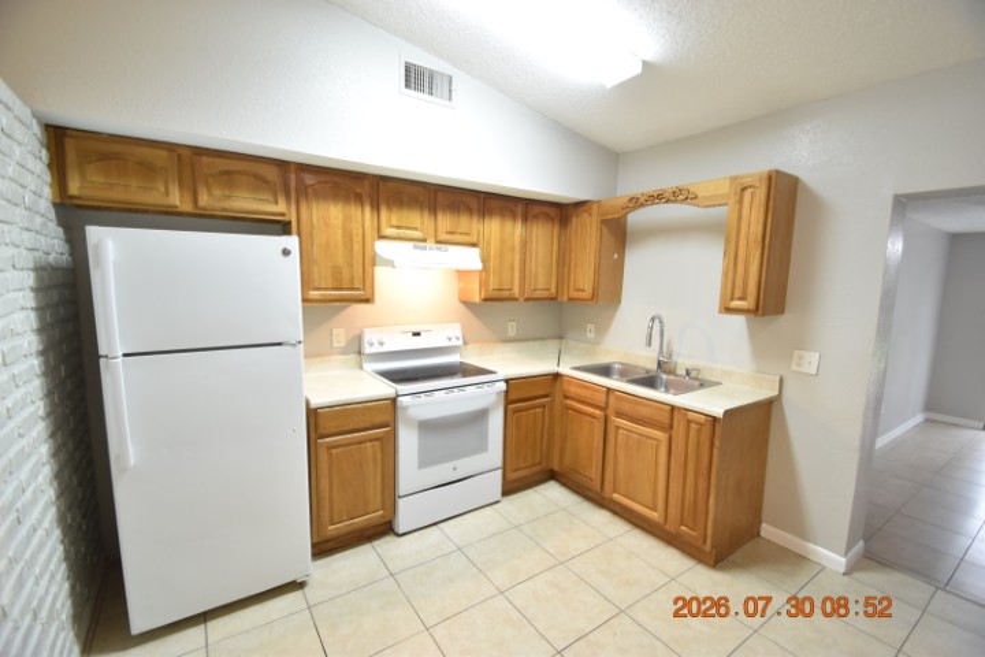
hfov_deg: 100.4
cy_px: 328
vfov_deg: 77.3
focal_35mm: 15
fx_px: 410
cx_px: 492
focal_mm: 10
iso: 800
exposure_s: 1/30
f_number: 3.5
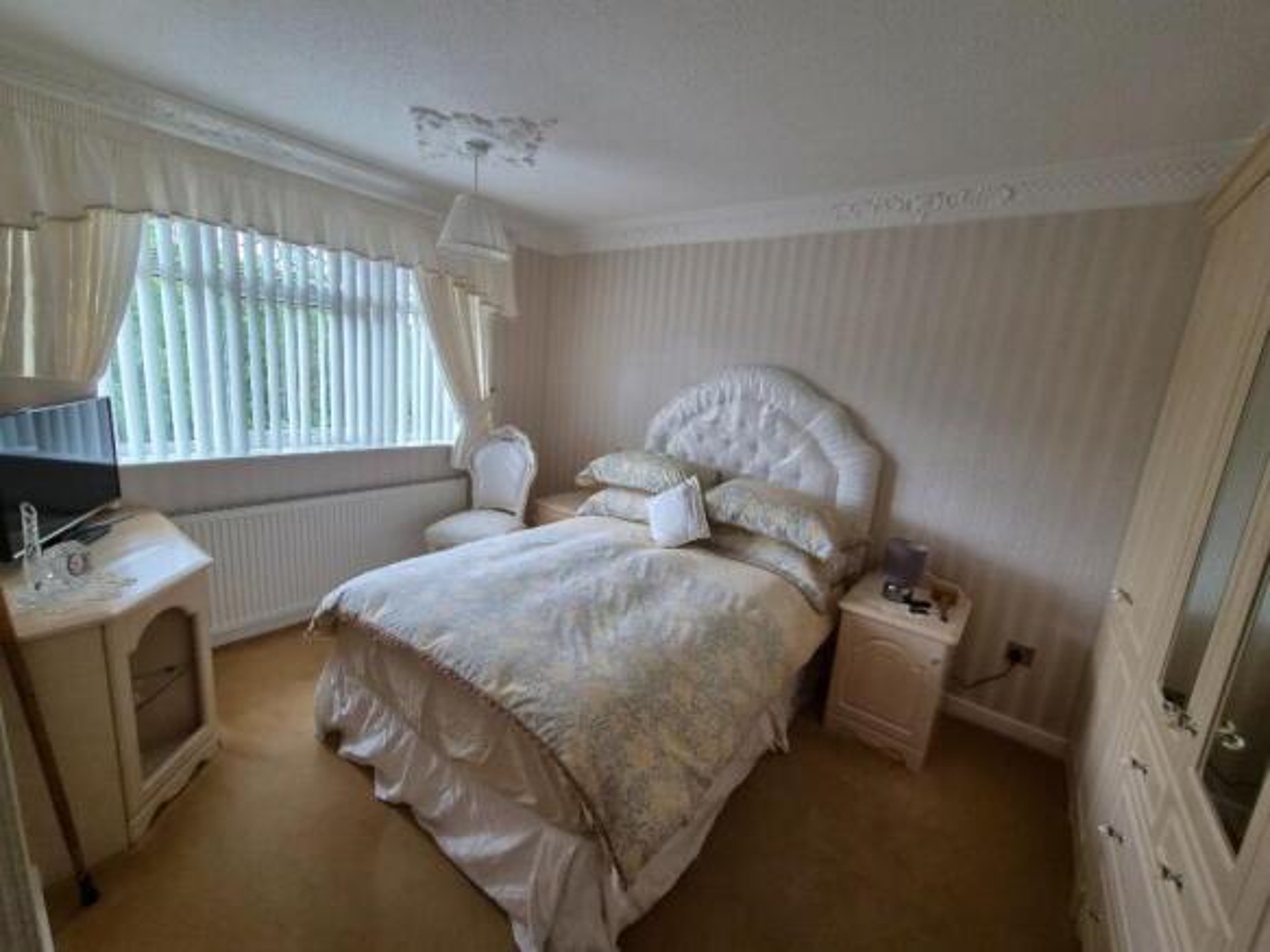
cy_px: 476
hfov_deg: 106.2
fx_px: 477
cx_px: 635
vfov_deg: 89.9
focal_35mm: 13
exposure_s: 1/100
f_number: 2.2
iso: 125
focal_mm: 2.2
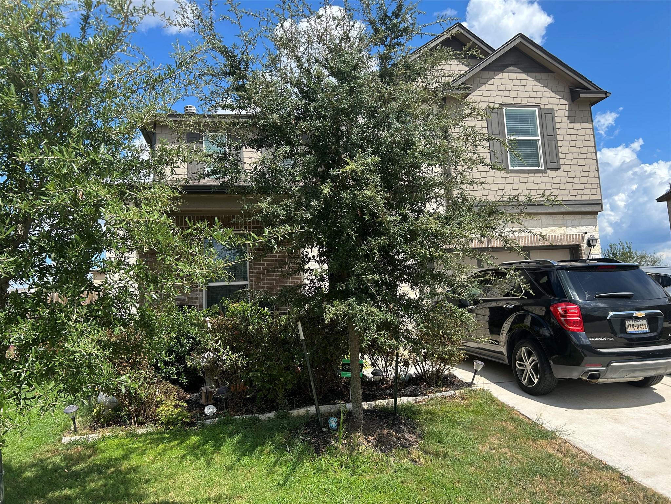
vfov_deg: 53.1
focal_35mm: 26
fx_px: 504
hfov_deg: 67.3
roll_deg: +3.2
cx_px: 336
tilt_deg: +11.8
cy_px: 252
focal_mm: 5.7
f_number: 1.5
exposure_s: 1/2353
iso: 50
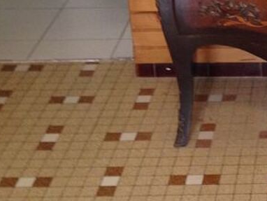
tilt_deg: -22.0
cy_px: -5
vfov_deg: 12.0
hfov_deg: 15.5
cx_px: 332
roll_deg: -2.3
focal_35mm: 122
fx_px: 942
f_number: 2.4
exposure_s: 1/20
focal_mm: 4.28
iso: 100
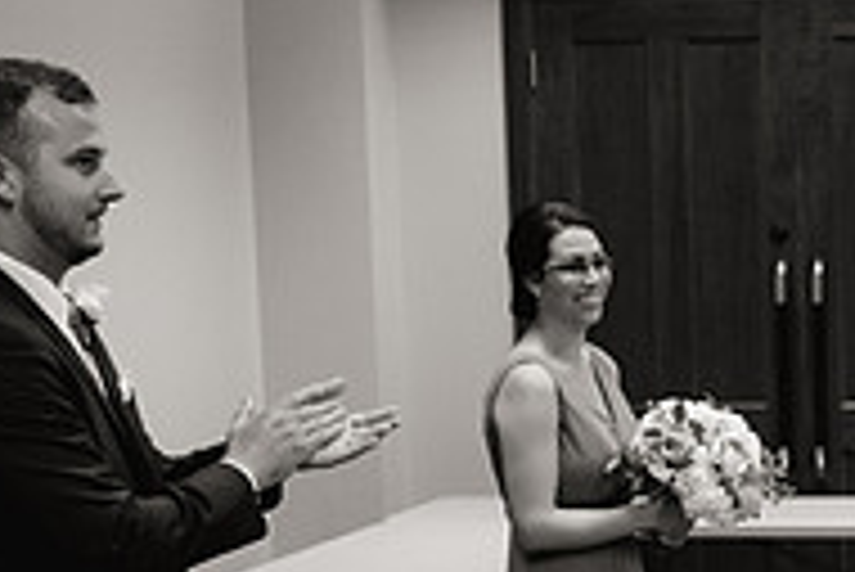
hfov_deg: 18.4
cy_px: 700
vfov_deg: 12.5
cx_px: 914
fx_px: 2543
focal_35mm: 107
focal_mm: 35
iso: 1600
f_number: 3.5
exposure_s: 1/160
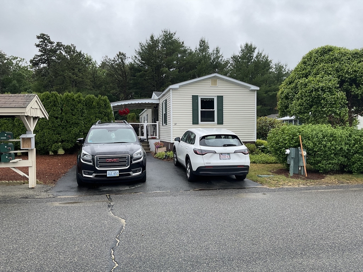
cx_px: 182
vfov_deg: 48.2
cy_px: 136
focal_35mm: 29
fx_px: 304
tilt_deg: +0.5
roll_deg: +1.4
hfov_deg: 61.7
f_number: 1.8
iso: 16
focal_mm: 3
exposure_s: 1/978
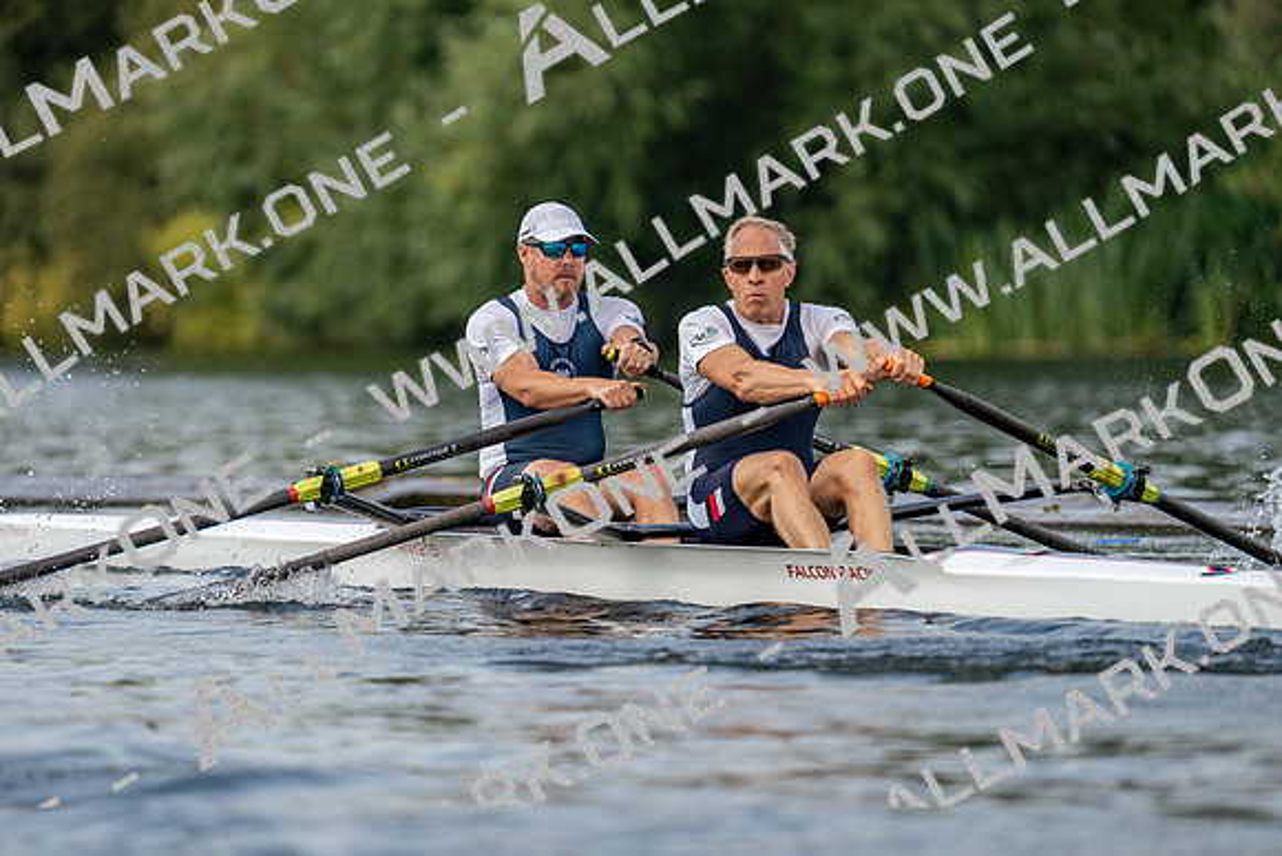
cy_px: 428
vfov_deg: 2.6
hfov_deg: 3.9
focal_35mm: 524
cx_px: 641
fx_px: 18664
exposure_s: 1/1600
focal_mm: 524
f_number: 6.3
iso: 500
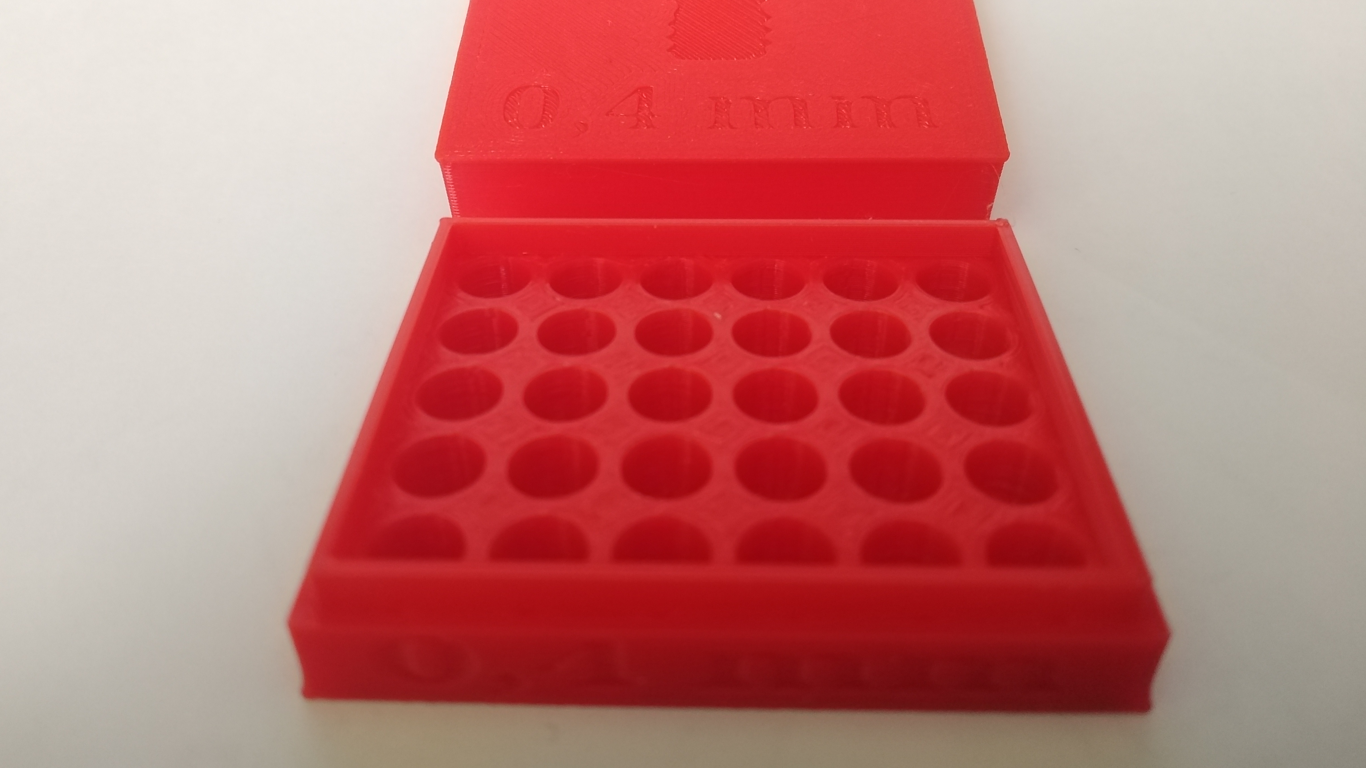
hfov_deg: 66.1
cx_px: 676
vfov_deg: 39.9
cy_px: 289
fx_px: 1050
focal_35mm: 29
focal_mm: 3.62
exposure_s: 1/33.3
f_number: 1.8
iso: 374
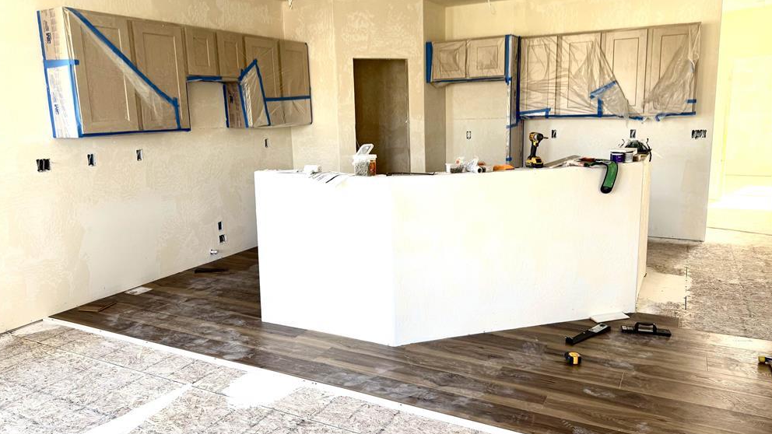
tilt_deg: -8.5
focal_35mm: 27
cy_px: 209
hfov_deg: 69.9
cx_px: 391
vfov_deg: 42.9
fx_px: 553
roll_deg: +1.5
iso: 80
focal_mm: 6.76
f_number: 1.78
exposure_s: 1/121
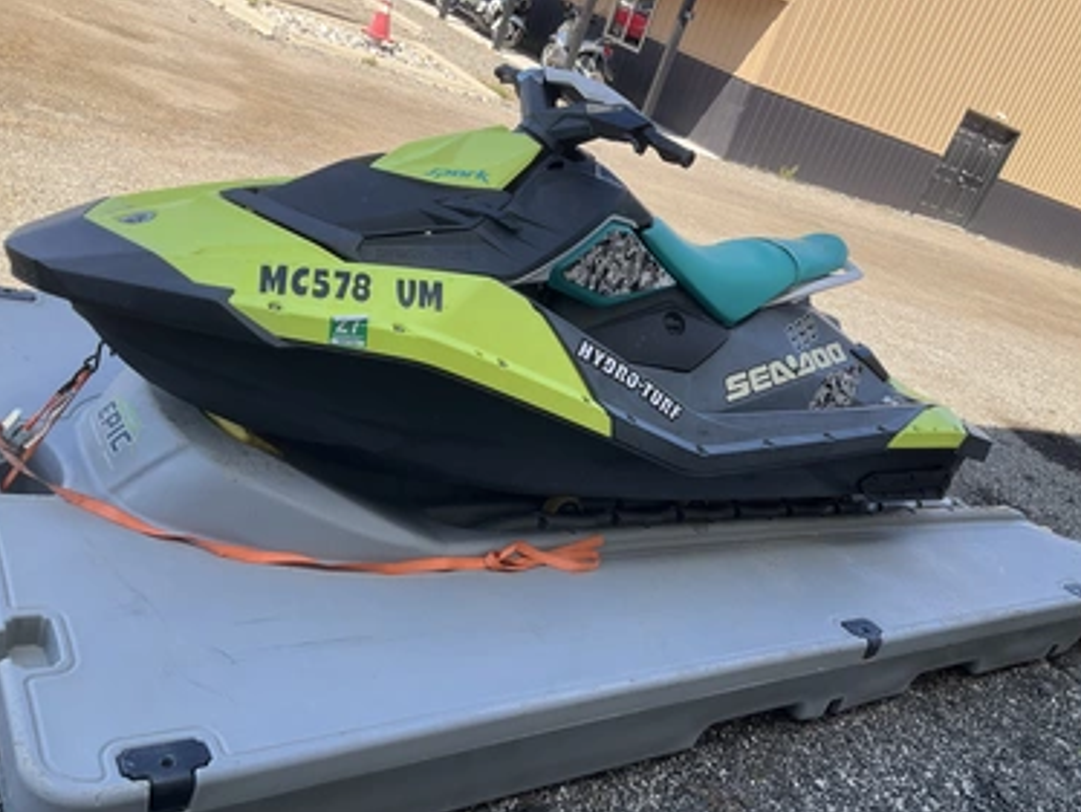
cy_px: 431
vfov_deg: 45.5
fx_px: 969
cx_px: 569
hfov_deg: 58.3
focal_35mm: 31
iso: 25
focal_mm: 3
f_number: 1.8
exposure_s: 1/580
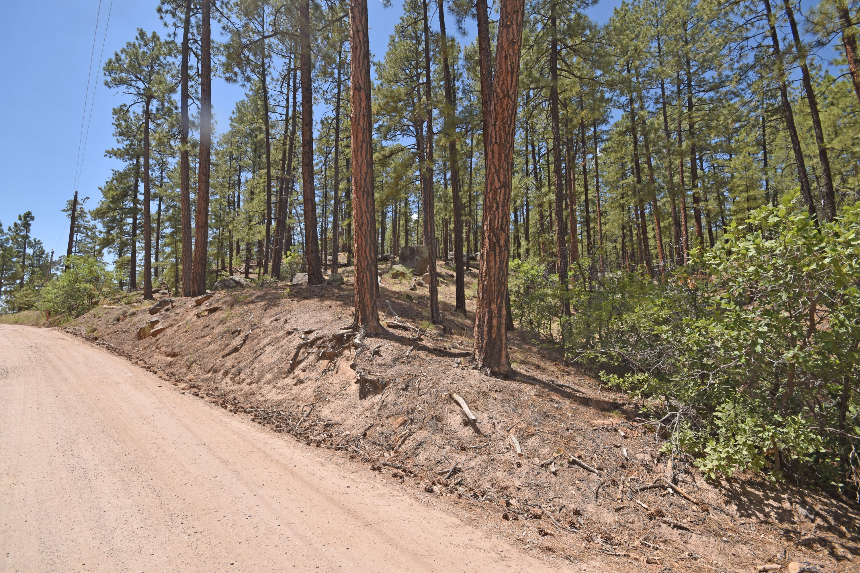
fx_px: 358
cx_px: 430
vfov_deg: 77.3
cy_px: 286
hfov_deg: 100.4
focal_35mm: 15
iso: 100
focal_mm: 10
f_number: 9
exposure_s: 1/200
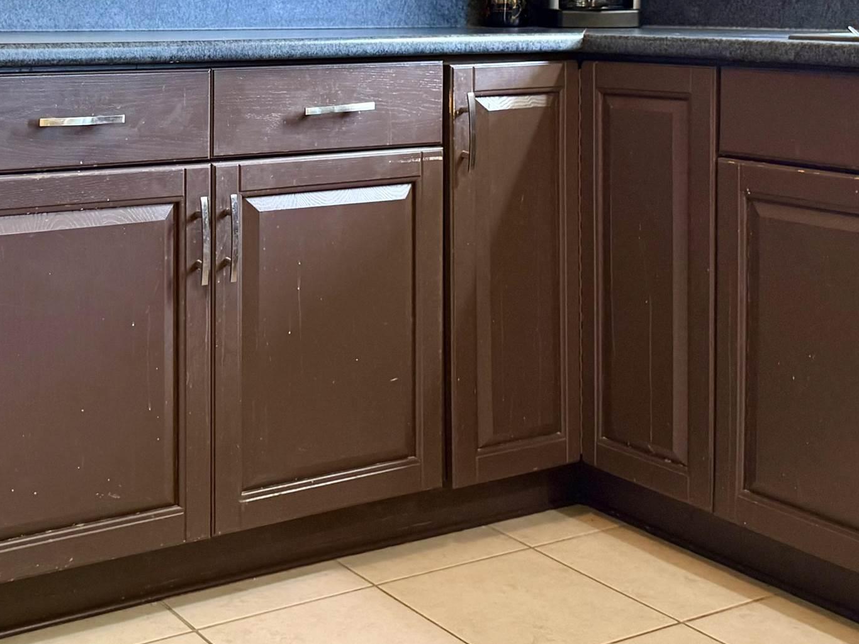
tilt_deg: -5.1
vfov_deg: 26.5
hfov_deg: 34.6
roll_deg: +0.2
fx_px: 1340
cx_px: 195
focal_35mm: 54
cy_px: 119
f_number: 1.78
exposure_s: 1/60
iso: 400
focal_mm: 6.76
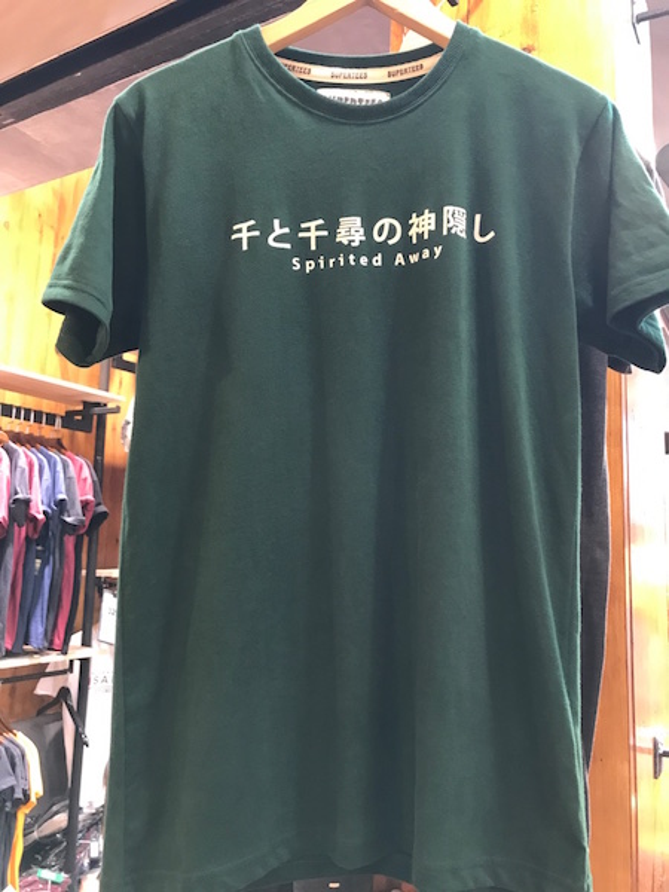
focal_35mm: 28
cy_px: 446
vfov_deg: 63.4
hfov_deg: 49.7
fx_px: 722
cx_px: 334
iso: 64
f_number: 1.8
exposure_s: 1/17
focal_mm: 3.99
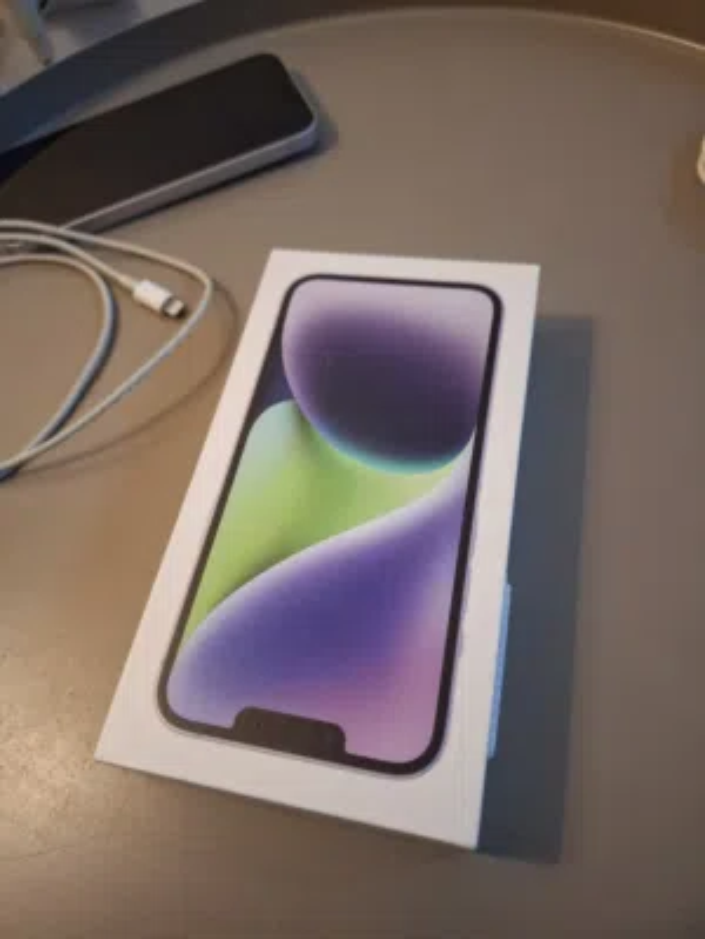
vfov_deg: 73.9
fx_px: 625
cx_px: 352
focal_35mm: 23
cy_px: 470
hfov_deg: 58.9
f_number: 1.8
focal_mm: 5.54
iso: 400
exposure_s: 1/25
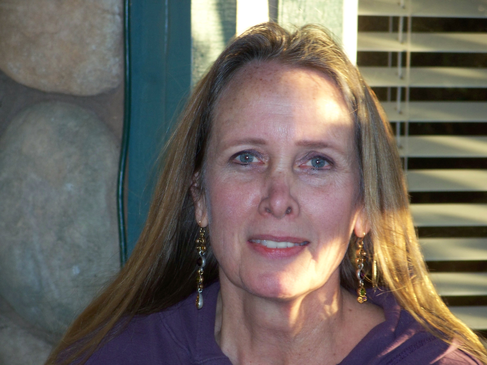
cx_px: 244
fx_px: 2603
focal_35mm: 185
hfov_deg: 10.7
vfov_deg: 8.0
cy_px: 182
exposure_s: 1/200
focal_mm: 38.8
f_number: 4.4
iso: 200
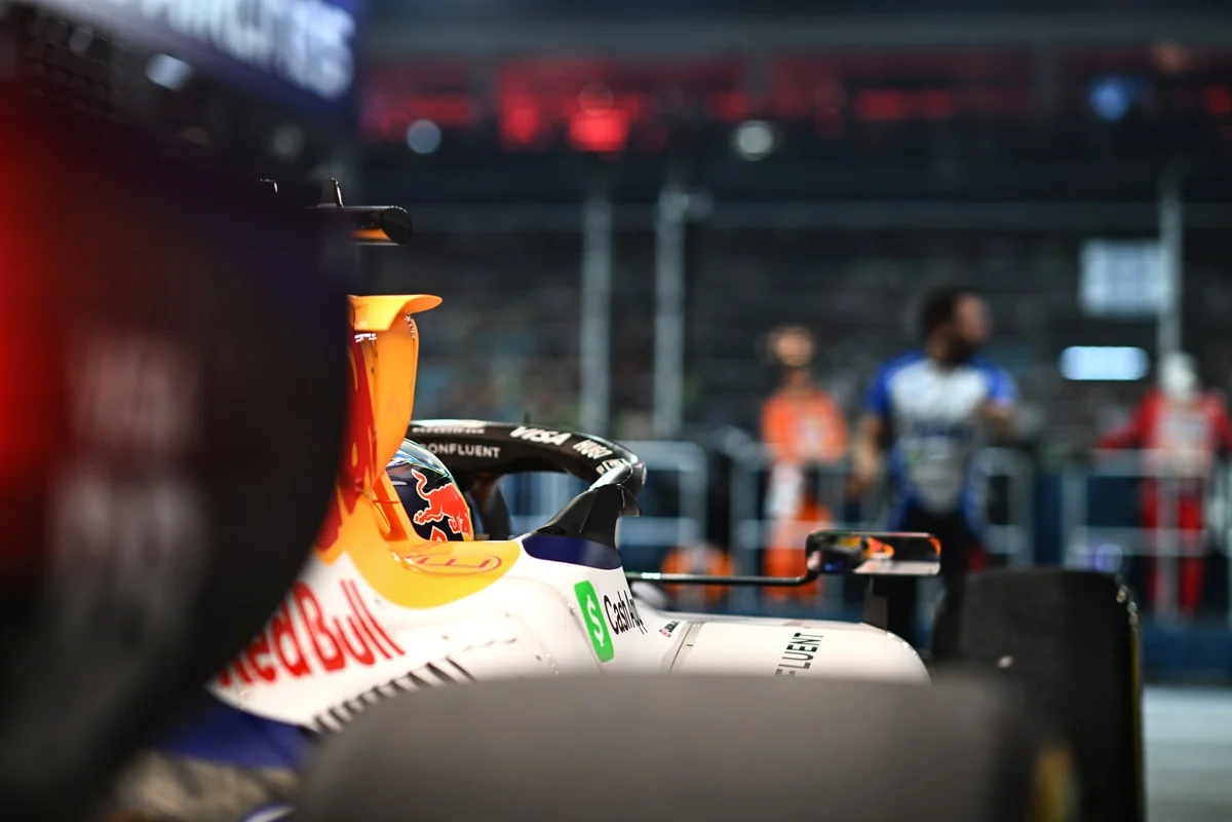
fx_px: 2909
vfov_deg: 16.1
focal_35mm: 85
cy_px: 411
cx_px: 616
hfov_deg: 23.9
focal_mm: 85
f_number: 2
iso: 400
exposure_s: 1/1000
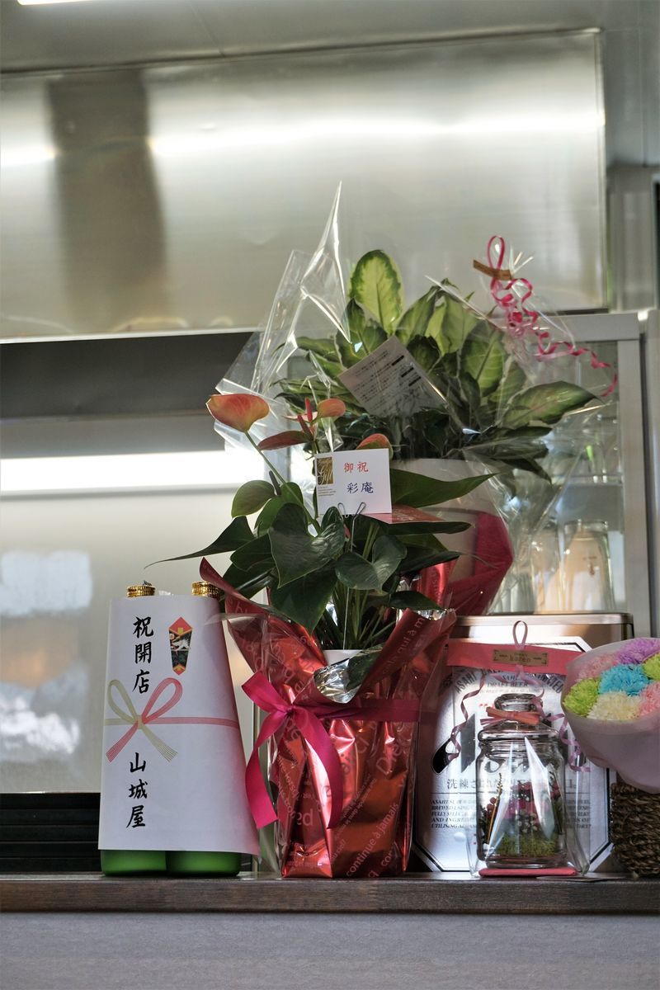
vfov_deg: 31.9
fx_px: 1732
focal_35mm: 63
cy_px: 495
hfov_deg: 21.6
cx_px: 330
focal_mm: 42
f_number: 5.6
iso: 320
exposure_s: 1/160
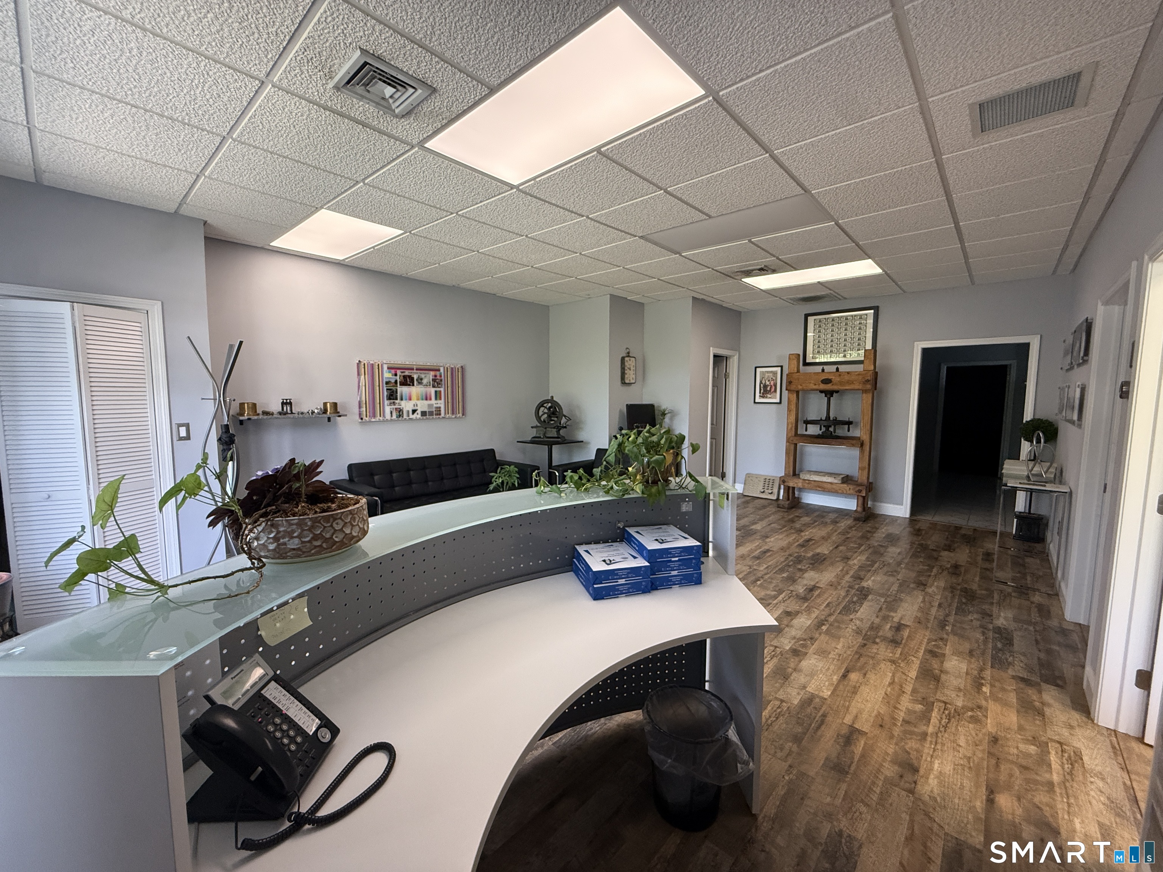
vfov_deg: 85.7
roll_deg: -0.3
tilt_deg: -4.6
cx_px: 582
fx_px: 470
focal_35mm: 14
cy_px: 436
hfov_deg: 102.1
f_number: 2.2
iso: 400
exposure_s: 1/120
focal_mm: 2.22
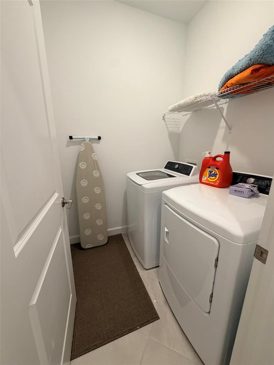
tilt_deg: -13.7
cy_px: 182
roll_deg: -1.2
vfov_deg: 102.1
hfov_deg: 85.7
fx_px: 148
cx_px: 137
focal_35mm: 14
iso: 250
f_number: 2.2
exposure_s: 1/120
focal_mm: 2.22
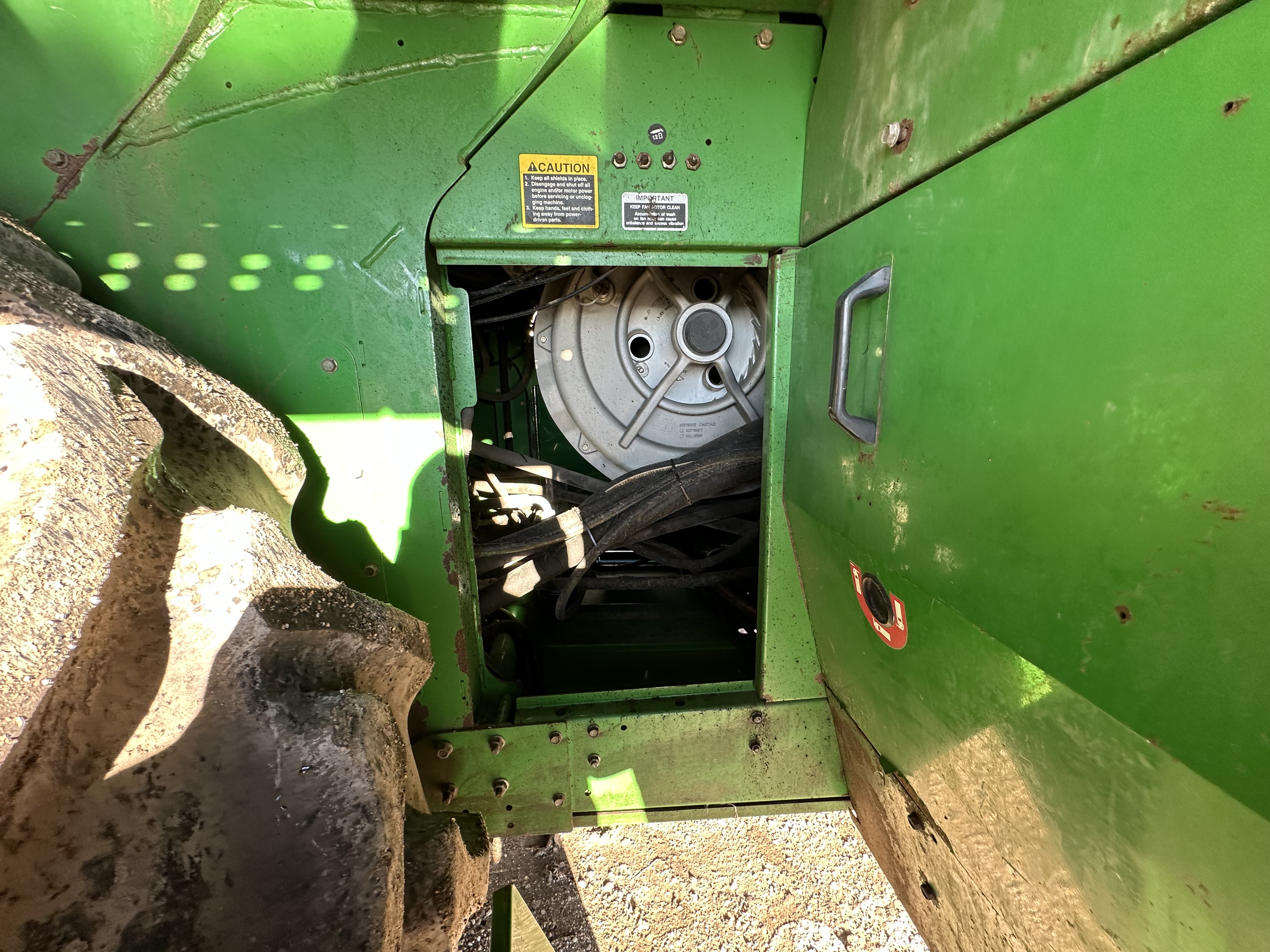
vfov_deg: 85.7
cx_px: 635
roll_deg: +2.3
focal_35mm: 14
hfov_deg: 102.1
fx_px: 514
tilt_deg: -8.8
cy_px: 476
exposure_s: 1/99
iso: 160
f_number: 2.2
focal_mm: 2.22
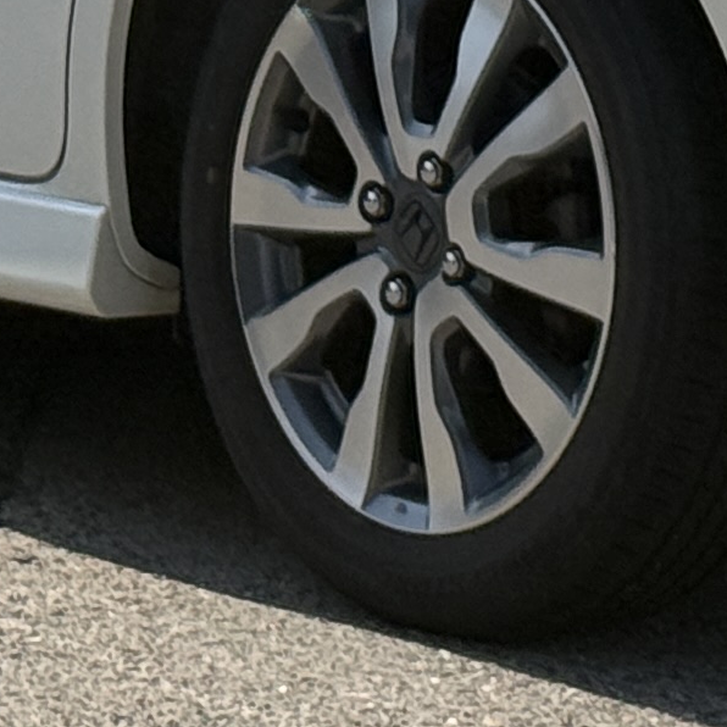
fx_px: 6819
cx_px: 431
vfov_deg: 6.0
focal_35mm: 287
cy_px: -666
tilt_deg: -1.7
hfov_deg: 6.1
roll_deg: -0.3
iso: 80
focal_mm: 6.76
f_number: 1.78
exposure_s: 1/11364
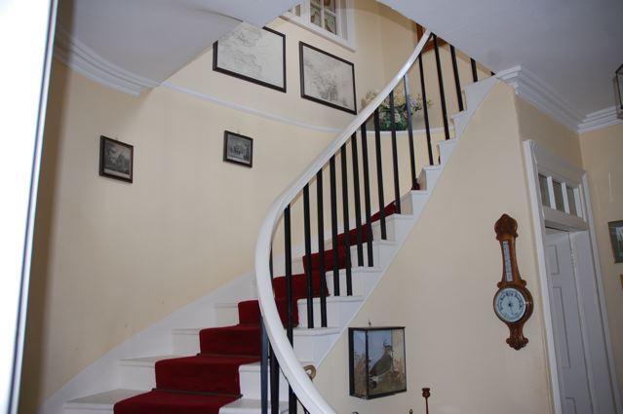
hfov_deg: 67.4
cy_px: 207
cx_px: 312
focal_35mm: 27
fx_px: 467
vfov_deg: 47.9
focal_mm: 18
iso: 400
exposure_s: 1/60
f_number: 3.5
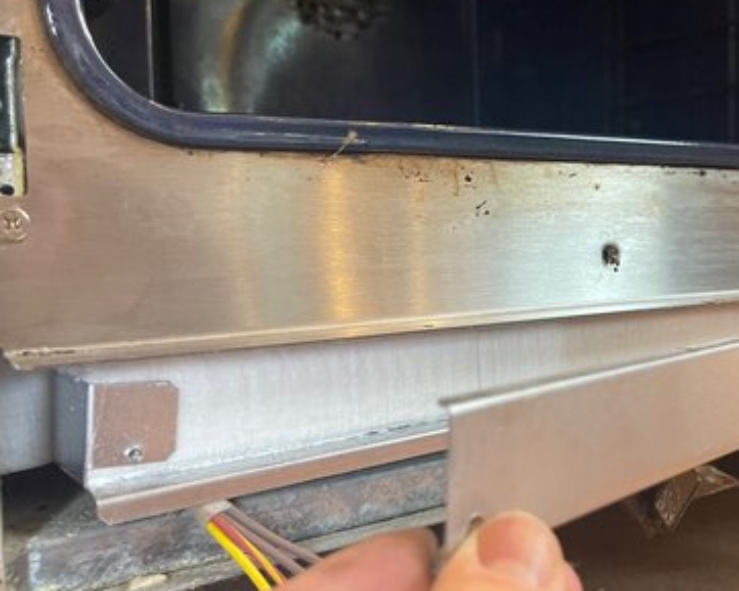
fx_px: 875
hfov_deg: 44.0
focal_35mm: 40
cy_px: 294
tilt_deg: -2.4
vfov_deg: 37.4
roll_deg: +1.1
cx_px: 571
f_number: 1.6
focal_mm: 5.1
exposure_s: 1/53
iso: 400
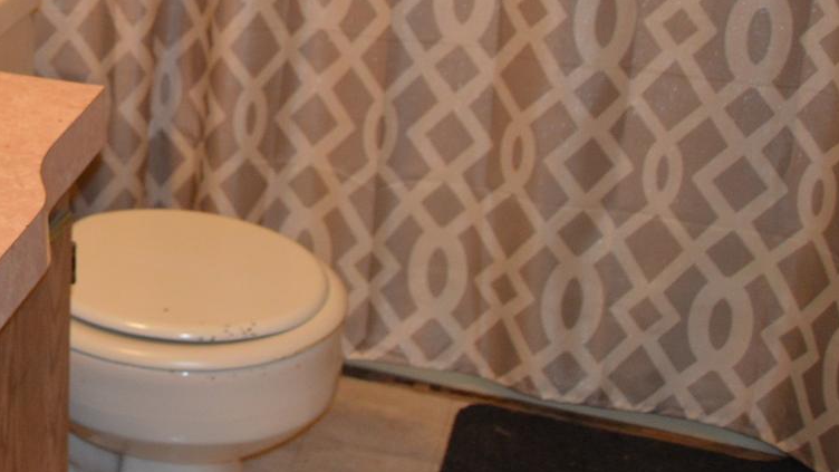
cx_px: -150
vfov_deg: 15.2
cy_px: -84
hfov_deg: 25.0
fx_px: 1713
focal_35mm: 77
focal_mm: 18
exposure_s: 1/60
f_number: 3.5
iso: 720
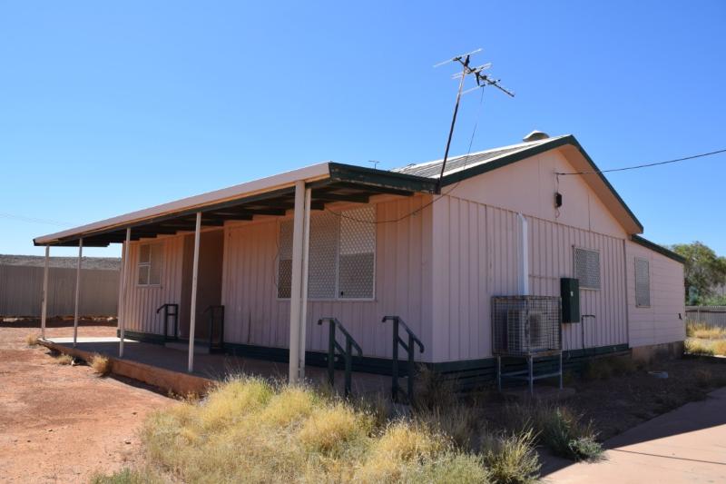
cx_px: 363
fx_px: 544
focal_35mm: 27
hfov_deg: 67.4
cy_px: 242
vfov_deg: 47.9
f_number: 9
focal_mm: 18
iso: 200
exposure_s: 1/320
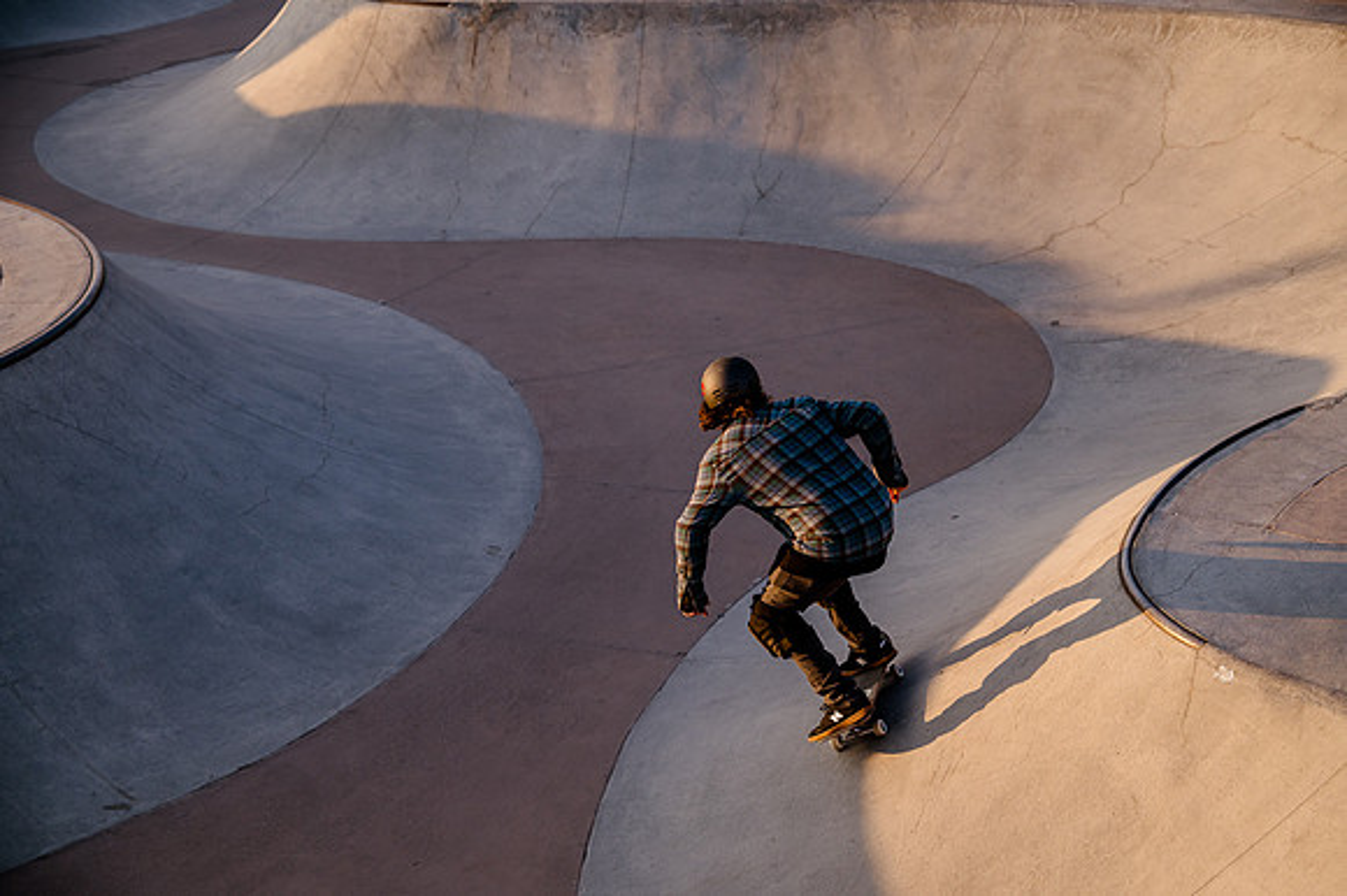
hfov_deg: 32.4
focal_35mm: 62
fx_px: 2318
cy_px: 448
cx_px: 674
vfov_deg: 21.9
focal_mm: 62
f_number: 5
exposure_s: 1/1000
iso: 800
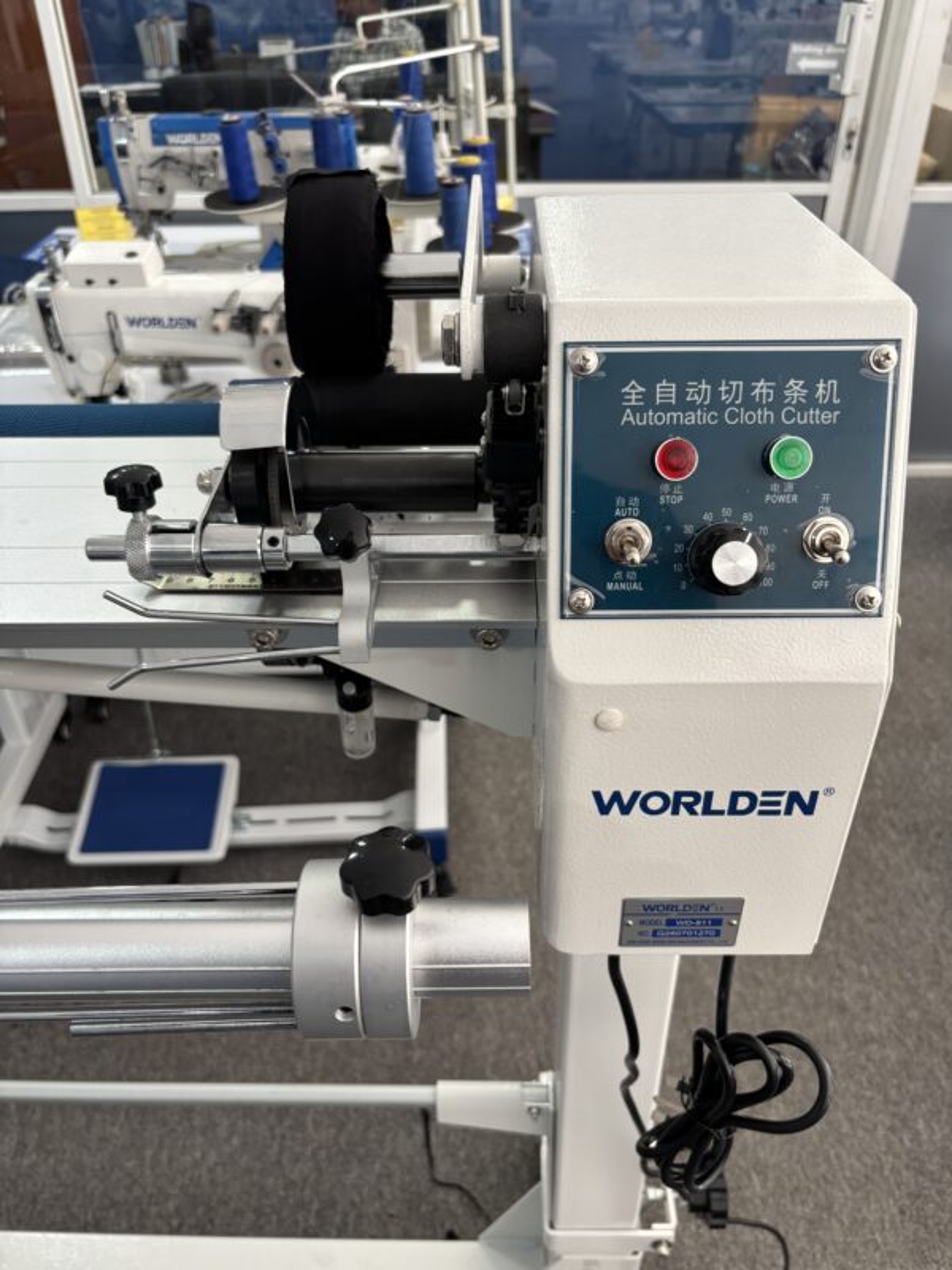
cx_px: 476
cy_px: 635
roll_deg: -0.8
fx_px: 953
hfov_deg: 53.1
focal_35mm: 26
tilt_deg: -34.9
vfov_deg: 67.3
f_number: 1.6
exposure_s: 1/100
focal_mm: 5.96
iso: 125
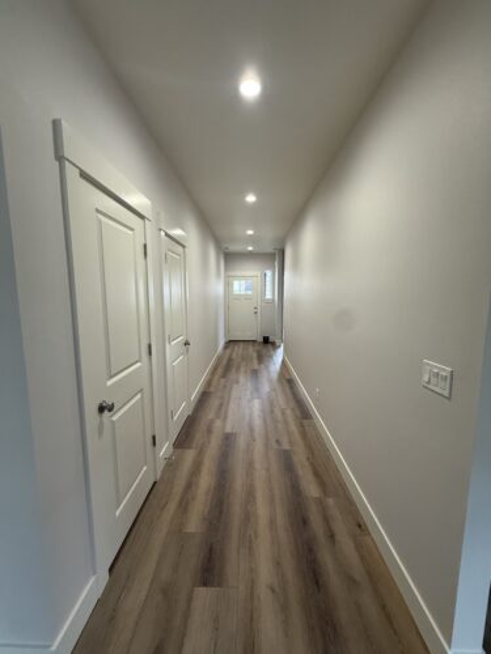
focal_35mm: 14
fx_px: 265
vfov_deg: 102.1
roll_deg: -1.7
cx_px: 246
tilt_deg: -5.2
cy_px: 327
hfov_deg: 85.7
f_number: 2.2
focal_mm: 2.22
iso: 250
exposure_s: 1/120
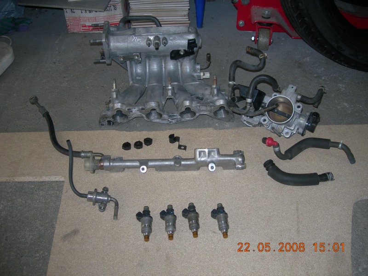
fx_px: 404
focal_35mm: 38
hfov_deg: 49.0
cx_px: 184
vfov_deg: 37.7
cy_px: 138
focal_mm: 7.8
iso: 50
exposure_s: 1/60.1
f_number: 2.8
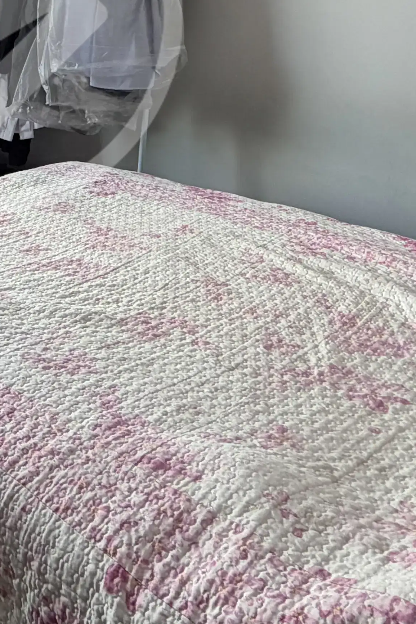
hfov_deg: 26.3
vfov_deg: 37.2
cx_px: -19
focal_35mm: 48
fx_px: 832
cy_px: 14
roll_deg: -1.2
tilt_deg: -4.0
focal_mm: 2.22
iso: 64
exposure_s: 1/121
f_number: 2.2
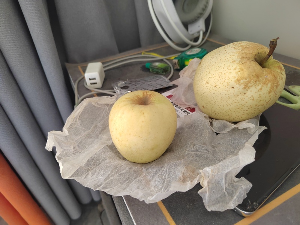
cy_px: 112
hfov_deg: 73.9
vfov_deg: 58.9
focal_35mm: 23
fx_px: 199
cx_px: 150
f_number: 1.9
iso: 2147
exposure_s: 1/50
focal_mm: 5.52
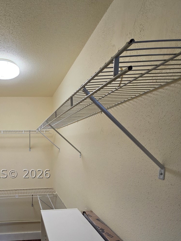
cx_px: 36
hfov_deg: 58.5
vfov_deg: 74.6
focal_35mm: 21
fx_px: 146
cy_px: 174
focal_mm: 2.2
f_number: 2.2
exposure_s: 1/60
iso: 125
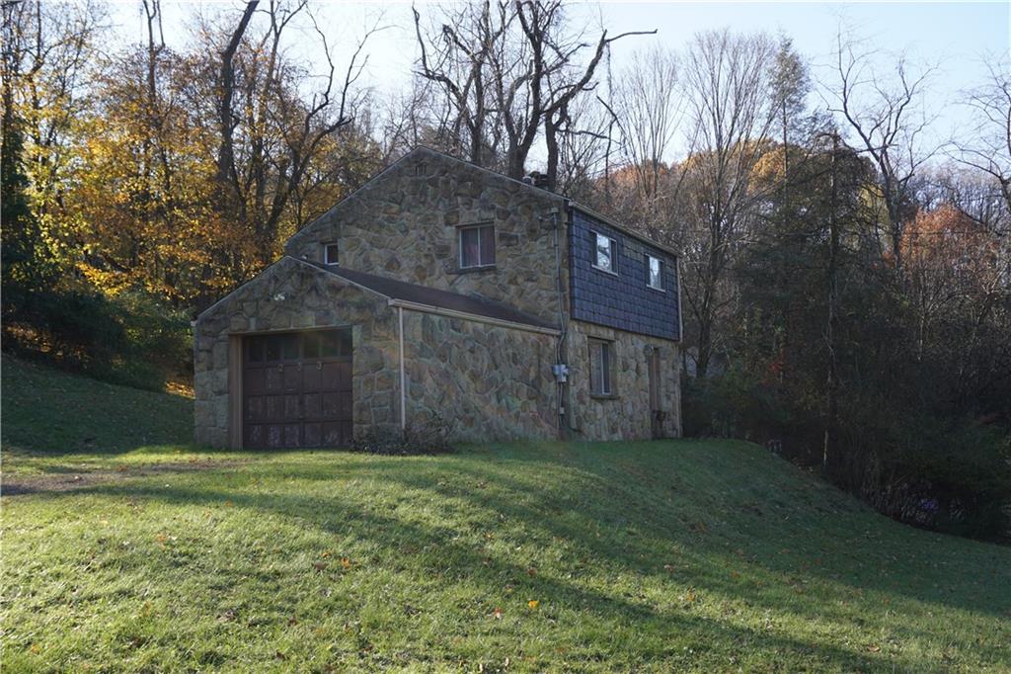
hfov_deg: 53.1
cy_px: 337
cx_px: 506
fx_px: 1011
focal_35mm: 36
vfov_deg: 36.8
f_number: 6.3
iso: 100
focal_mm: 24
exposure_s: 1/100
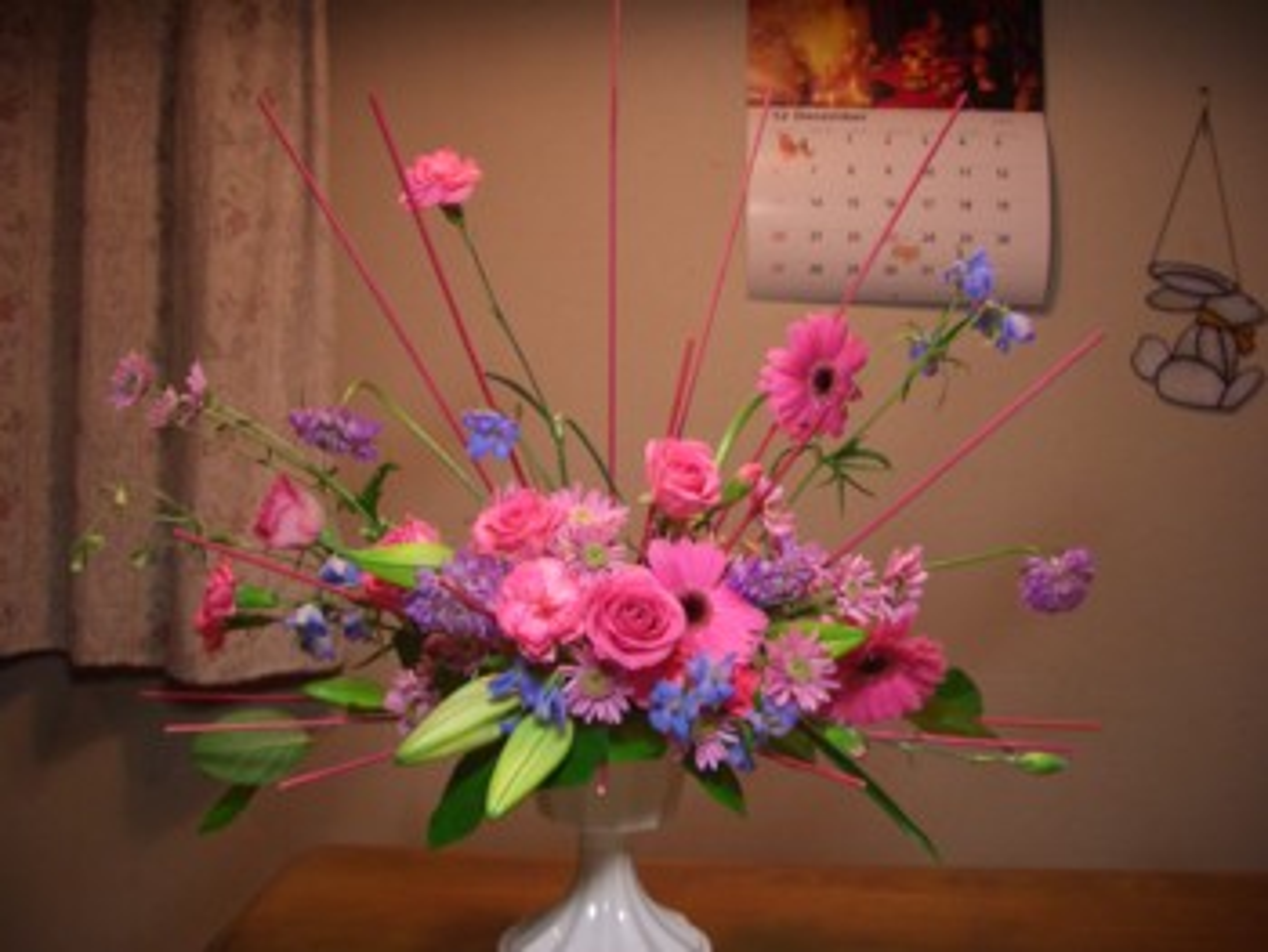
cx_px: 634
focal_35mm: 35
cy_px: 476
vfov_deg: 40.7
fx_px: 1283
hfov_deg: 52.6
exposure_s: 1/60
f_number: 2.6
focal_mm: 5.8
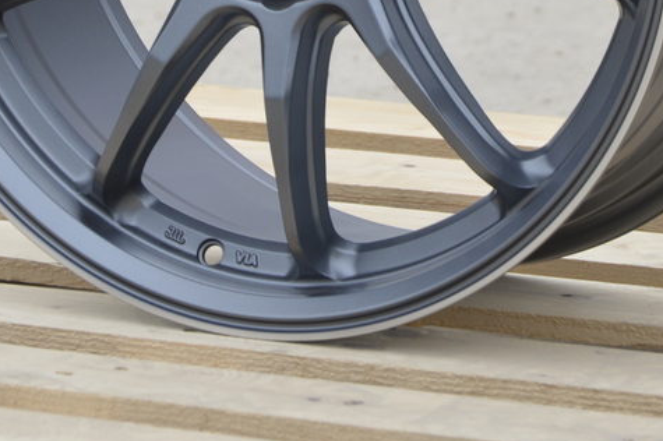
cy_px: -53
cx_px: 366
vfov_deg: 3.4
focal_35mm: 399
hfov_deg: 5.2
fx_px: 7348
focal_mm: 105
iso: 100
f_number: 5.6
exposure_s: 1/125
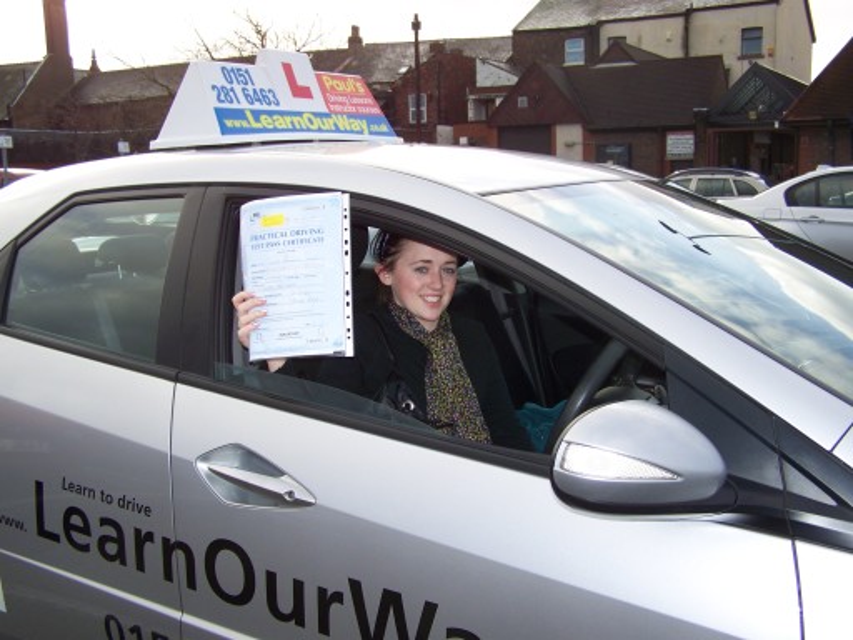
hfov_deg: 49.0
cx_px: 426
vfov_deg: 37.7
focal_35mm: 38
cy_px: 320
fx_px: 936
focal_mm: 6.3
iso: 64
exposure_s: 1/250
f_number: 2.8
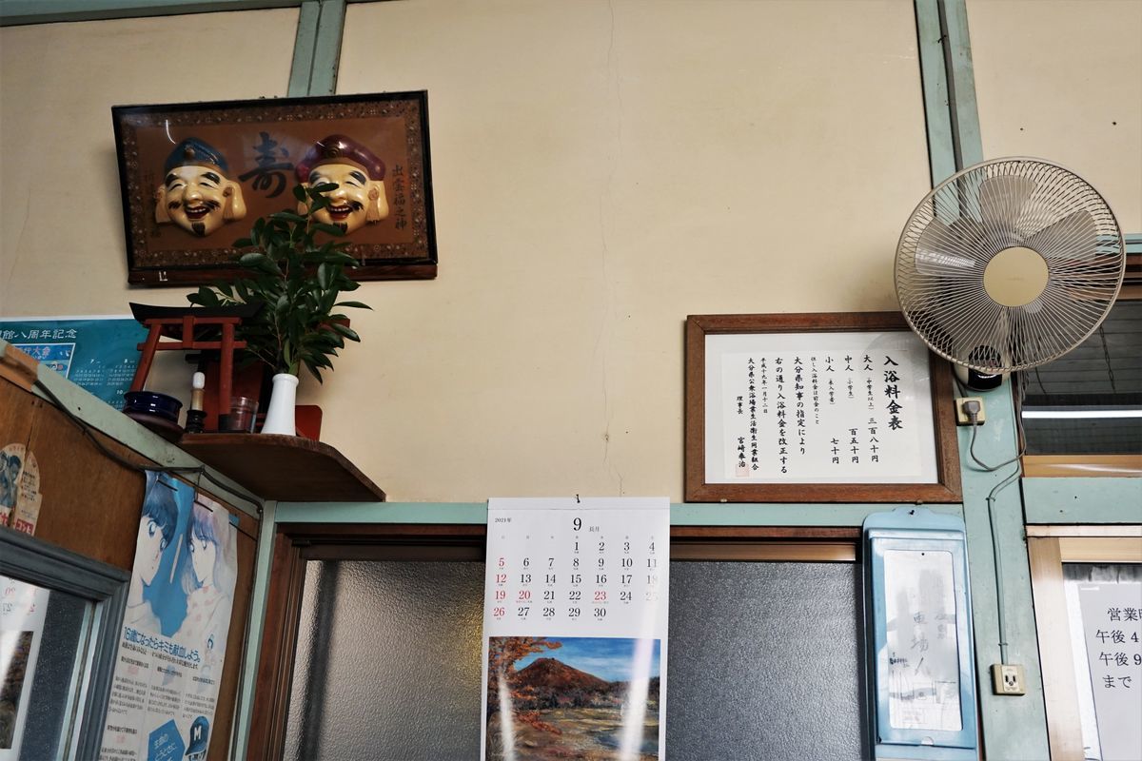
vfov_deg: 41.7
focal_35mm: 32
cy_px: 380
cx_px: 571
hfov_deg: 59.5
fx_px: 999
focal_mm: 21
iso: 500
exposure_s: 1/160
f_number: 4
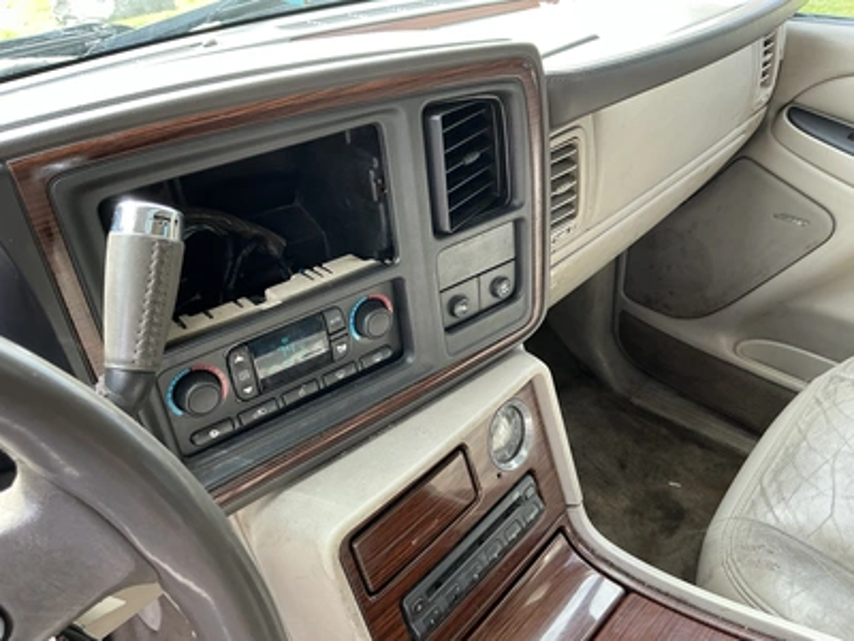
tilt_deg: -33.9
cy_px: 320
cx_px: 427
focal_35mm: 28
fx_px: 691
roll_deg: +4.9
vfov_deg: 49.7
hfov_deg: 63.4
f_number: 1.8
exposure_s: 1/118
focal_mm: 3
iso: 64
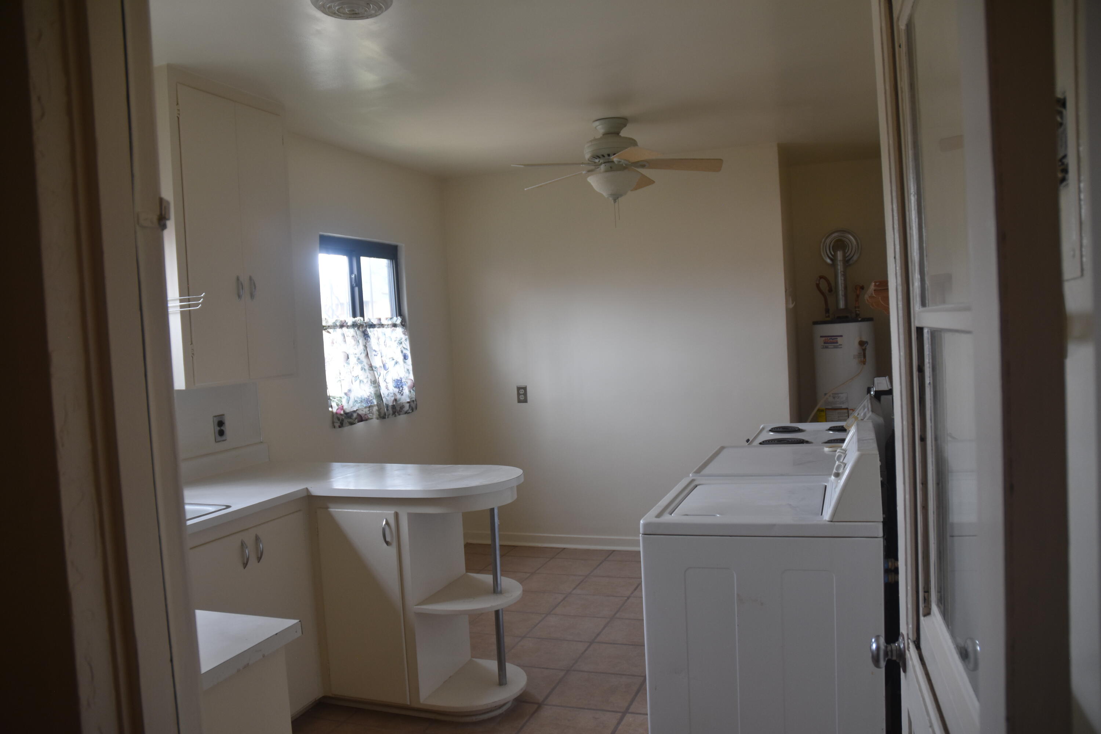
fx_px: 826
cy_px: 367
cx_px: 550
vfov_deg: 47.9
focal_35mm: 27
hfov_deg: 67.4
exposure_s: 1/60
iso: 400
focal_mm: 18
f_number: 4
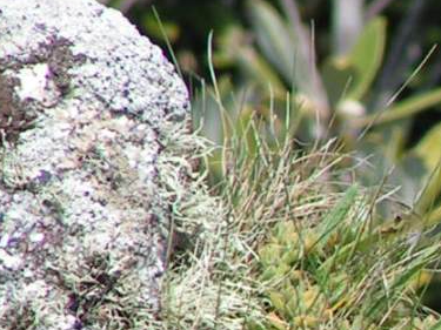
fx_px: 12405
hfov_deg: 2.0
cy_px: 298
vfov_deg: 1.5
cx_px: 515
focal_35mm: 974
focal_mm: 58
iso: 50
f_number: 5
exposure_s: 1/500
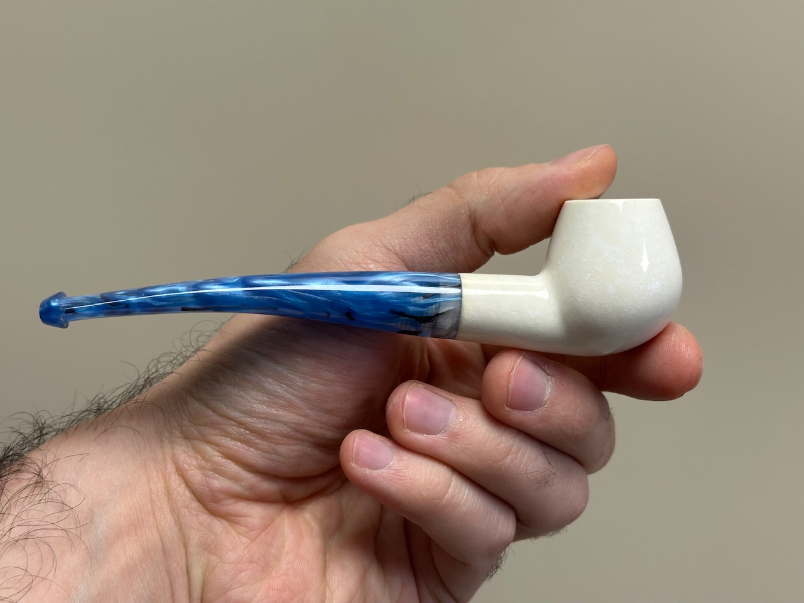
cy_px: 302
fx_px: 1115
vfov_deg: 30.3
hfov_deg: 39.7
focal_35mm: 48
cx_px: 402
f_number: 1.78
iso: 64
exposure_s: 1/100
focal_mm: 6.86
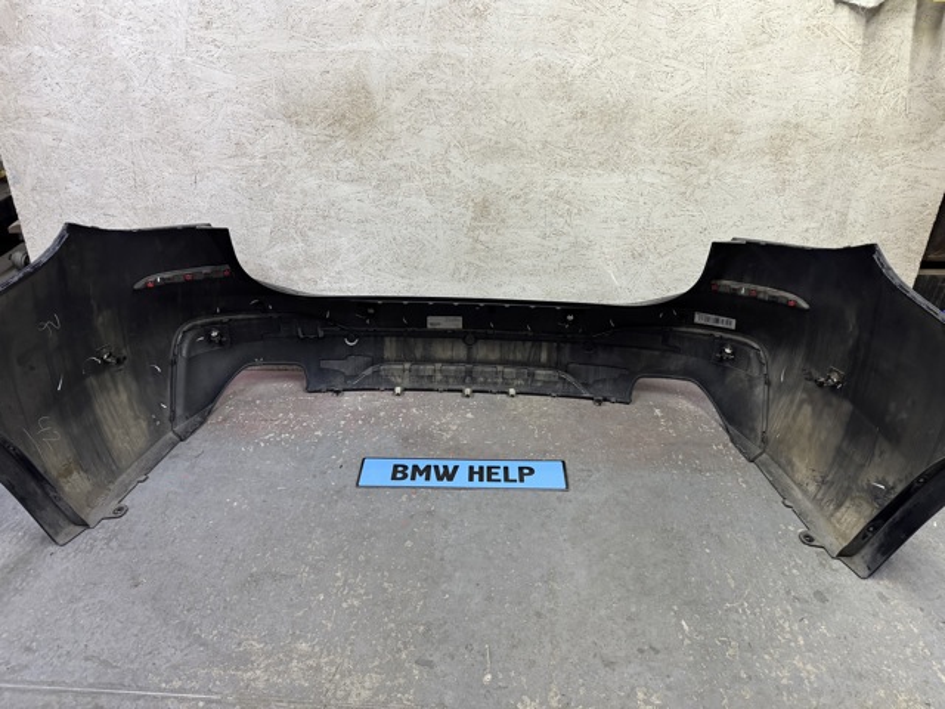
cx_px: 472
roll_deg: -0.5
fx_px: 655
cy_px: 354
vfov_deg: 56.8
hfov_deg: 71.6
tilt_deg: -31.3
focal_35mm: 24
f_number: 1.78
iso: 320
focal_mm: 6.76
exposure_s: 1/60
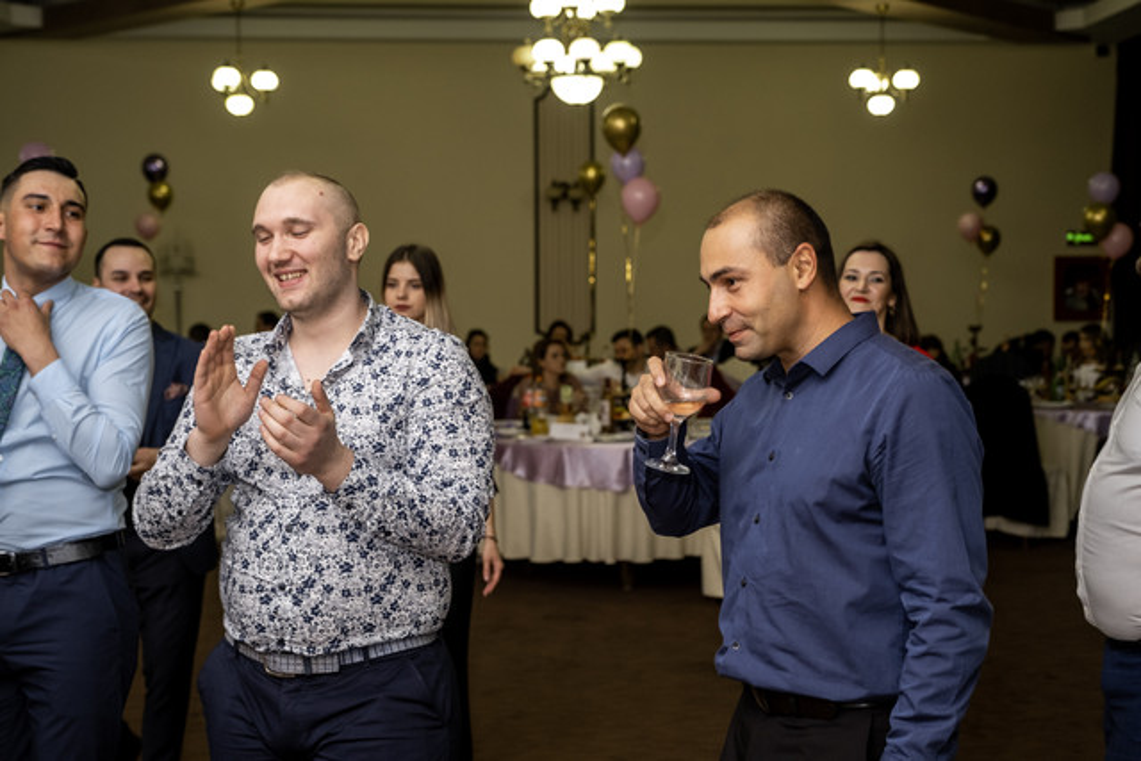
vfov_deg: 27.0
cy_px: 380
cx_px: 570
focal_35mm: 50
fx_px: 1585
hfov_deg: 39.6
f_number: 2.8
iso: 1250
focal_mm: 33.2
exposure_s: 1/160
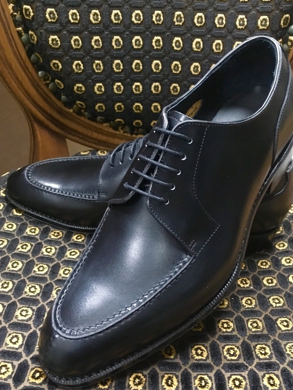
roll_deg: -3.7
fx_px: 395
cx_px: 161
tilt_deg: -35.1
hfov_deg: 40.7
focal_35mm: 35
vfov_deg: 52.6
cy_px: 197
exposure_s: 1/17
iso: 640
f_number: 2.2
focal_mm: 4.15
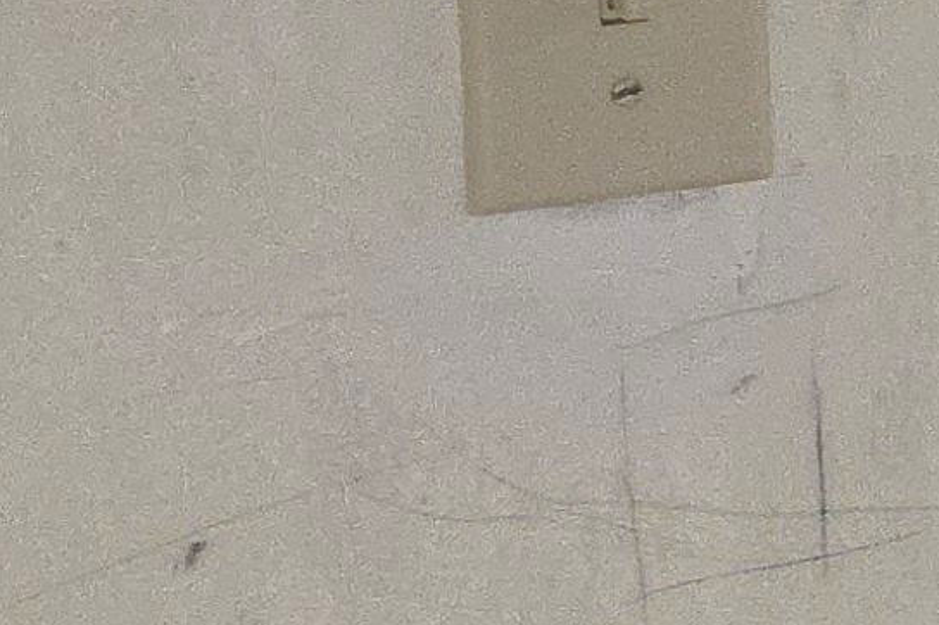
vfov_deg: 7.6
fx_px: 4588
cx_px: 3105
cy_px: -349
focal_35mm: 176
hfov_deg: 8.8
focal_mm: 5.4
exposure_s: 1/60.2
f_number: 1.8
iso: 80
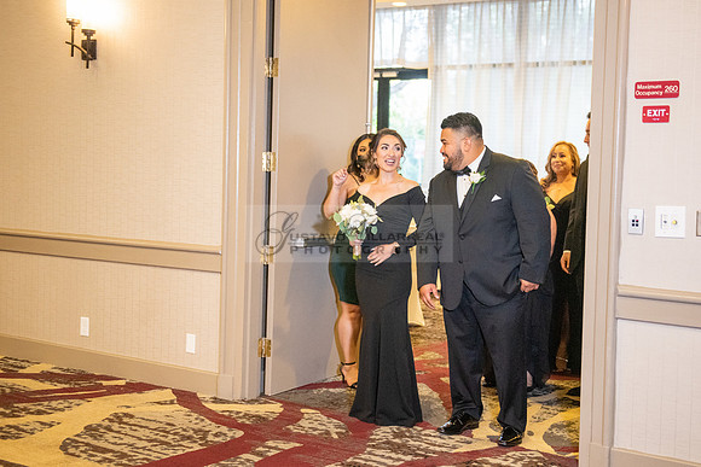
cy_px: 212
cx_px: 376
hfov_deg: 36.3
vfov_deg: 24.7
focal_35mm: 55
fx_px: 1069
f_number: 2.8
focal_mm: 45
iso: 1600
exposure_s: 1/125
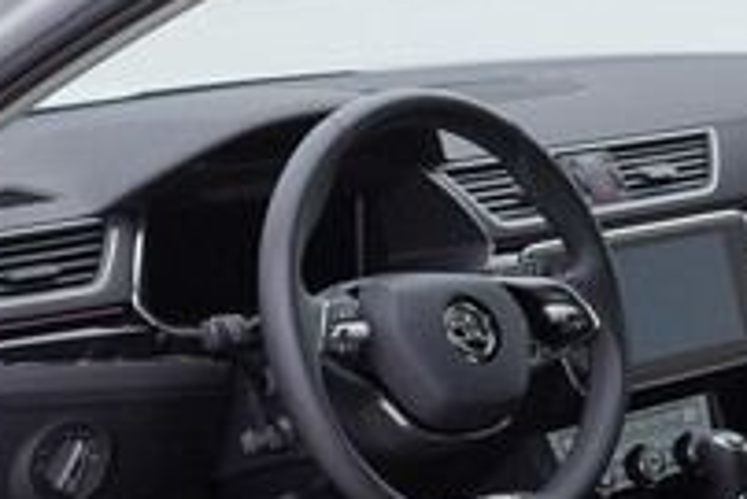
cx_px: 251
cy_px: 630
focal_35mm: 98
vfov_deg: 13.5
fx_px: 2035
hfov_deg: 20.7
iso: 125
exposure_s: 1/60
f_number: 3.5
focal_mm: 24
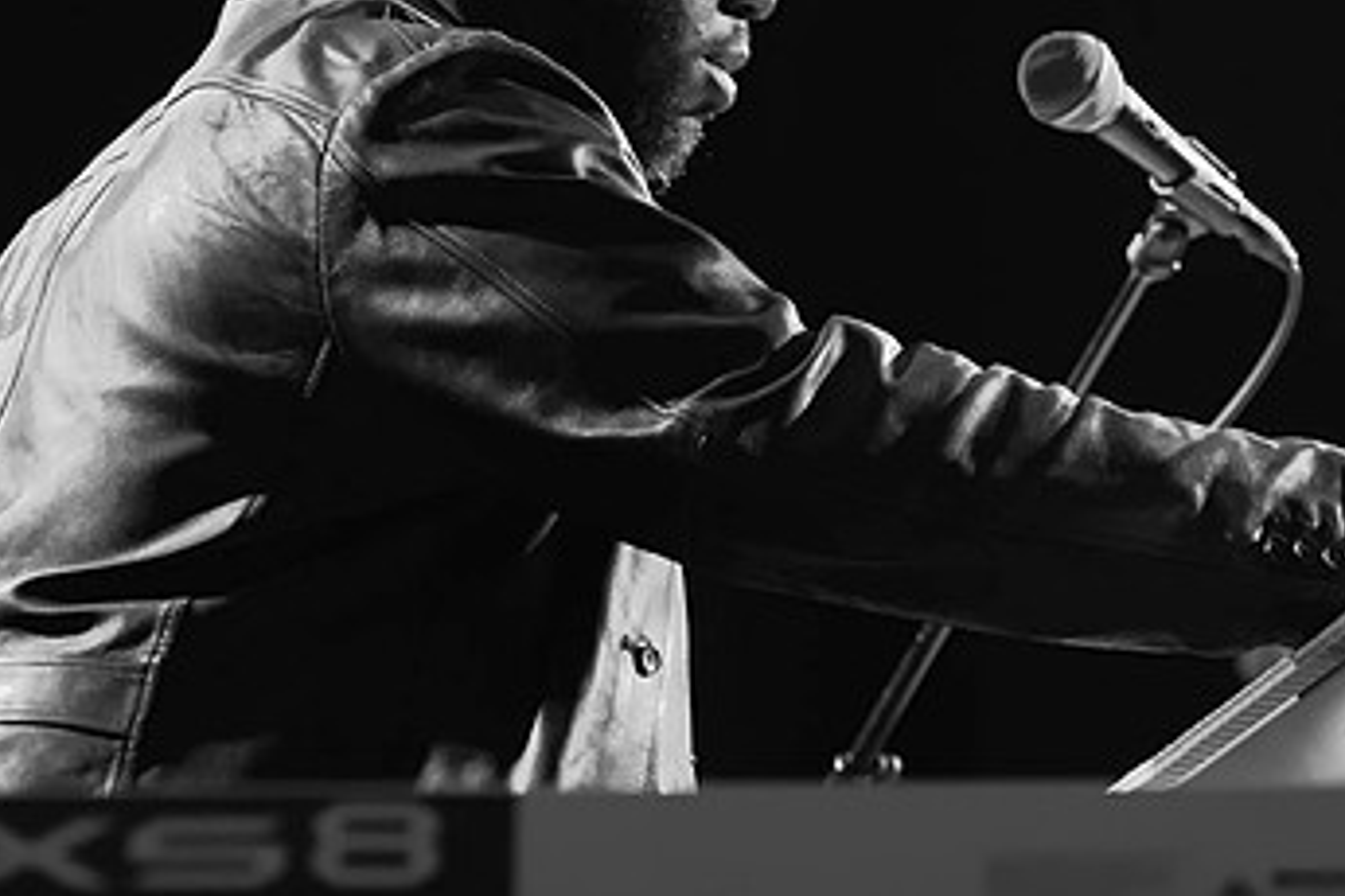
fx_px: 5268
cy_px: 167
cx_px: 659
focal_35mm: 141
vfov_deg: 9.7
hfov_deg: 14.6
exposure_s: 1/80
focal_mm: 70
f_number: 2.8
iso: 1600
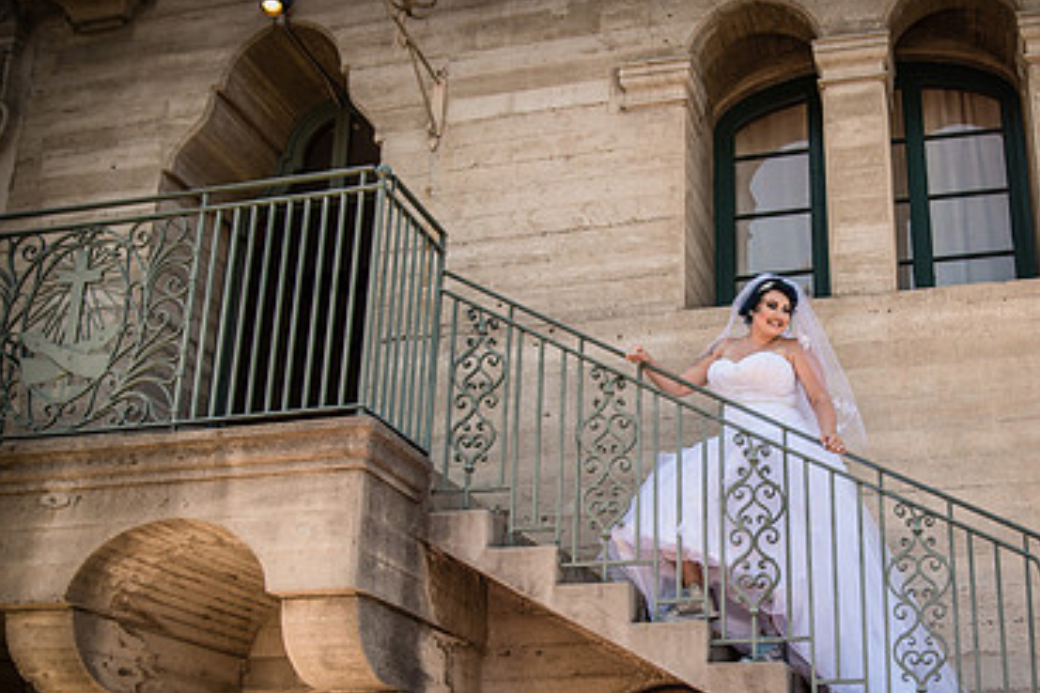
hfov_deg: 43.6
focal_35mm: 44
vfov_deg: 30.3
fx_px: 1271
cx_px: 733
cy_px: 458
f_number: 4
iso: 100
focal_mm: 28
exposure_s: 1/320
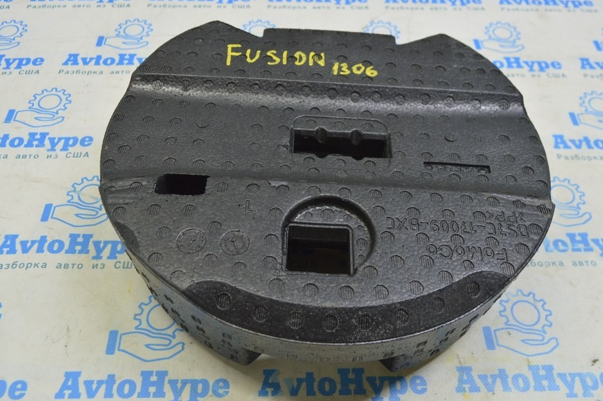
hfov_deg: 53.2
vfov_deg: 36.8
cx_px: 299
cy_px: 193
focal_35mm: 36
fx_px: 602
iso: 400
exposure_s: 1/20
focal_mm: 22
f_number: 5.6
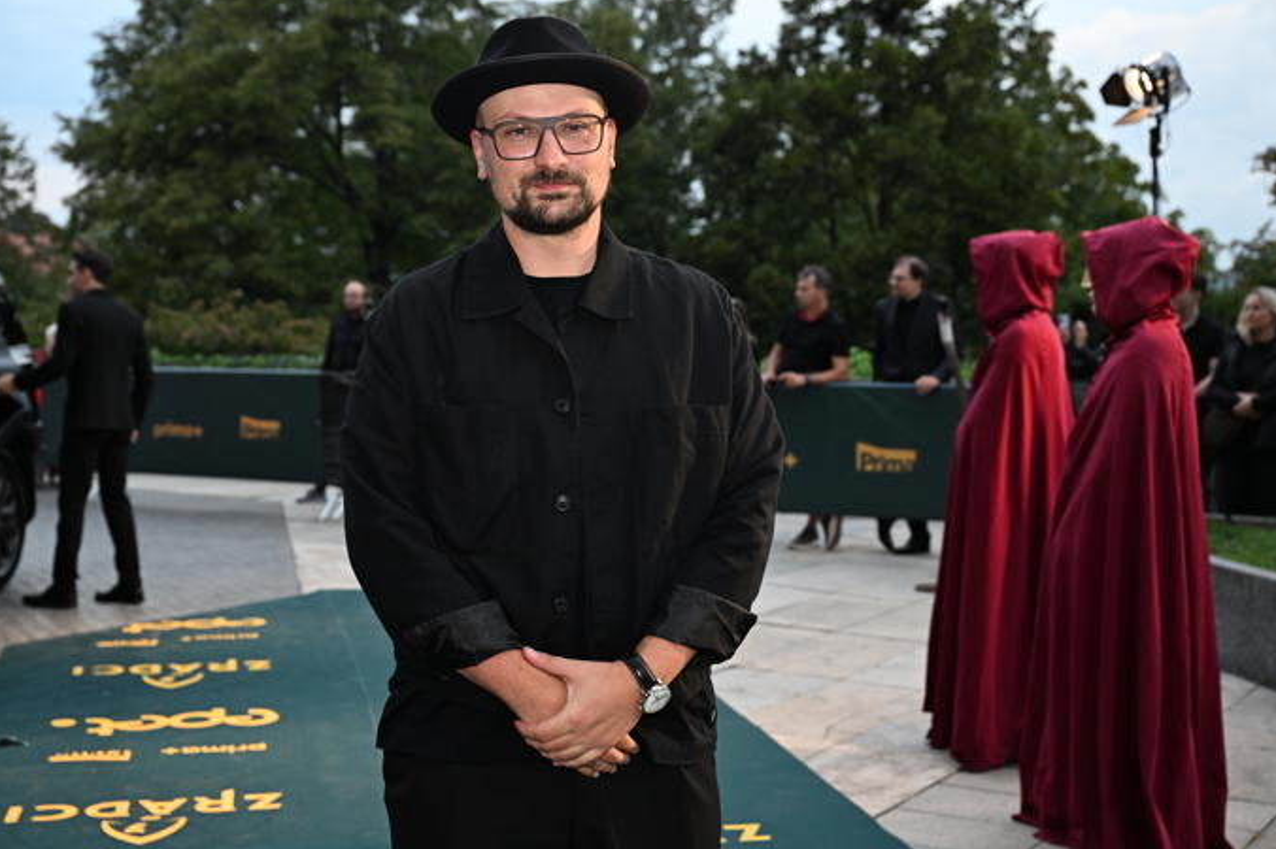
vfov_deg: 28.0
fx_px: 1700
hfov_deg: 41.1
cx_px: 644
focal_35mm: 48
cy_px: 423
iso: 2000
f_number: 4.5
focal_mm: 47
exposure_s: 1/400
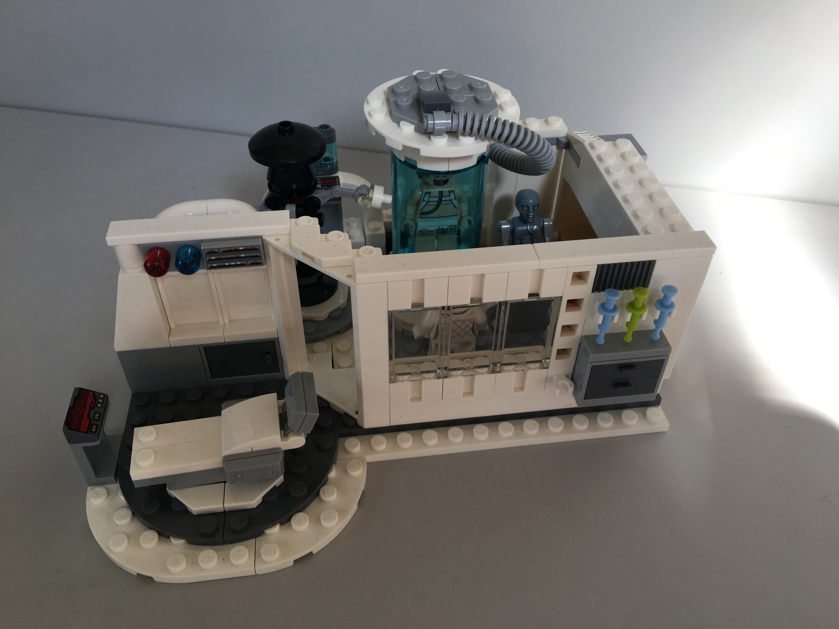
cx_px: 420
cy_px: 314
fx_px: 703
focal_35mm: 29
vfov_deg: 48.2
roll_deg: +1.7
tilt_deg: -42.0
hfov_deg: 61.7
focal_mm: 4.15
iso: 40
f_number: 2.2
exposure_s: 1/100
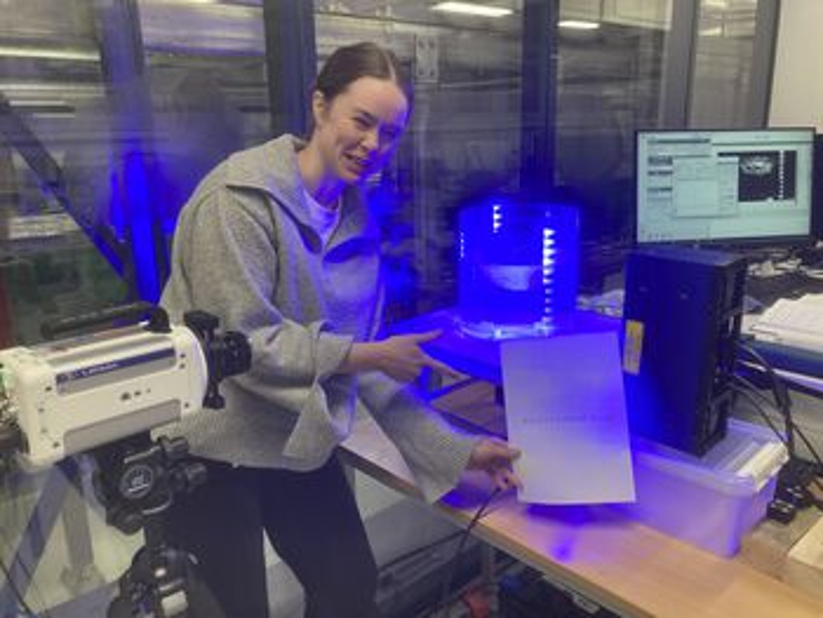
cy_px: 309
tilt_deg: -13.0
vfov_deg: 49.8
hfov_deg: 63.4
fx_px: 666
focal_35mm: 28
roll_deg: -0.4
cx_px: 412
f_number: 1.8
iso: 64
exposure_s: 1/100
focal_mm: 3.99
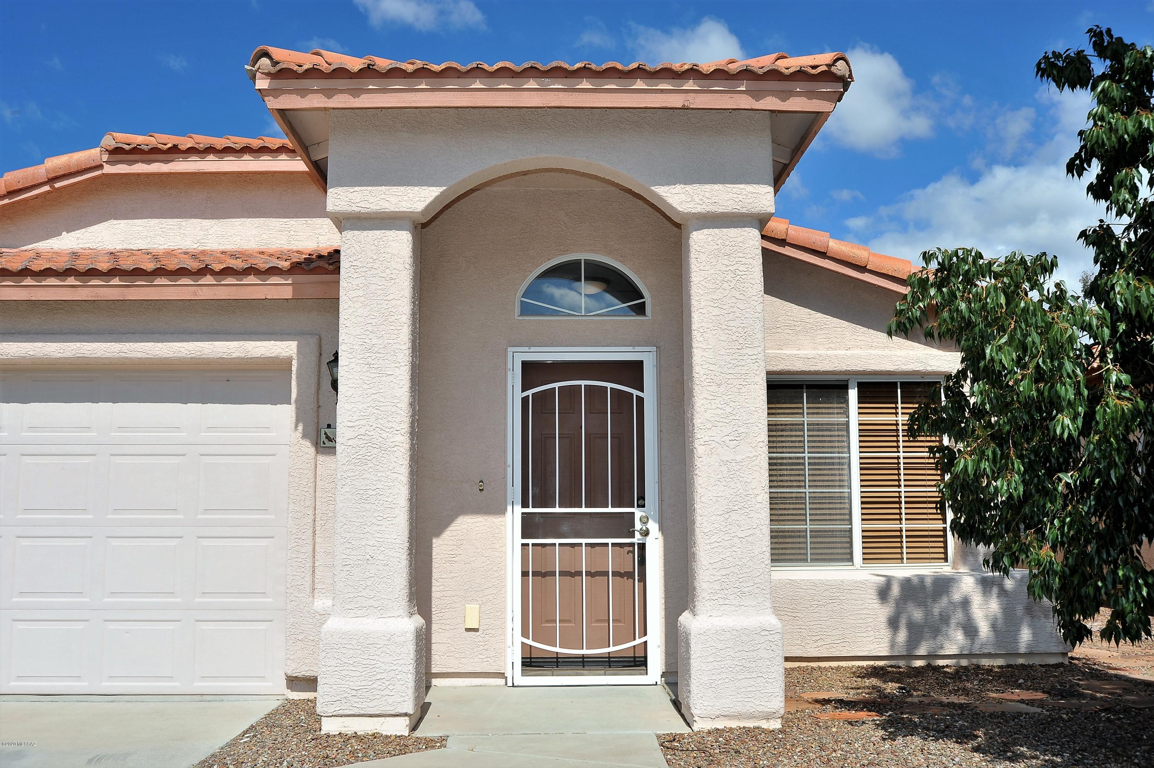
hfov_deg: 58.7
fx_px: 1025
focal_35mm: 32
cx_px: 577
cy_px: 384
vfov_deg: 41.1
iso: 320
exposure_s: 1/320
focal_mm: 32
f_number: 13
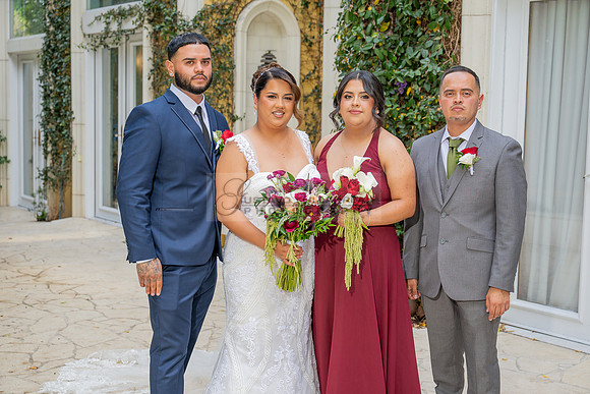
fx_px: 902
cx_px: 295
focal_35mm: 55
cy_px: 197
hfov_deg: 36.2
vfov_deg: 24.6
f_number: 4.5
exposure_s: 1/200
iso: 200
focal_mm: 55
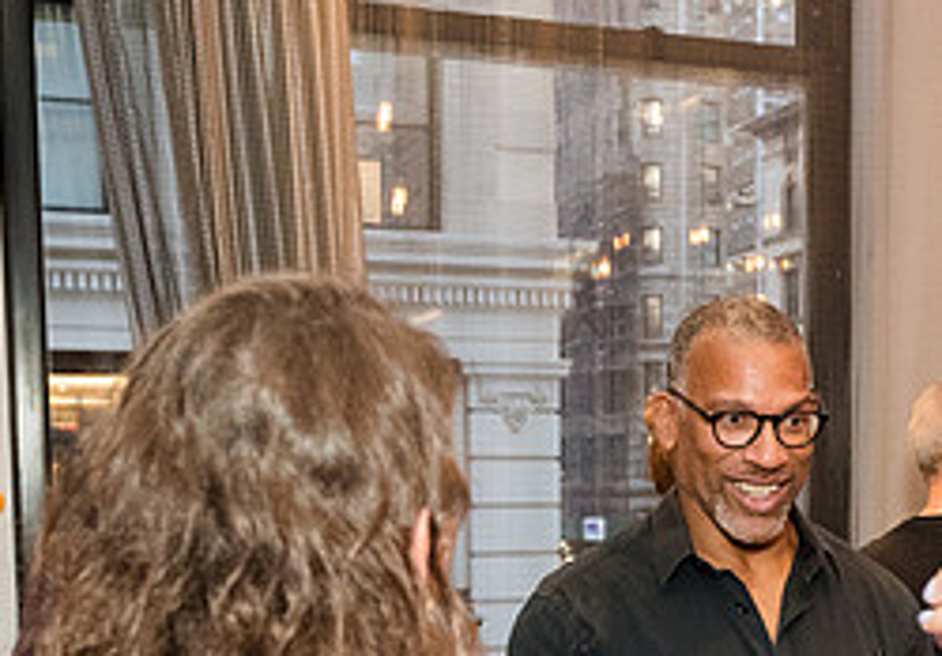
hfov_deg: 30.0
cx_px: 715
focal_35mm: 65
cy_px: 660
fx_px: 1724
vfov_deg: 20.8
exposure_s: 1/250
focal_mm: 24
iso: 6400
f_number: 4
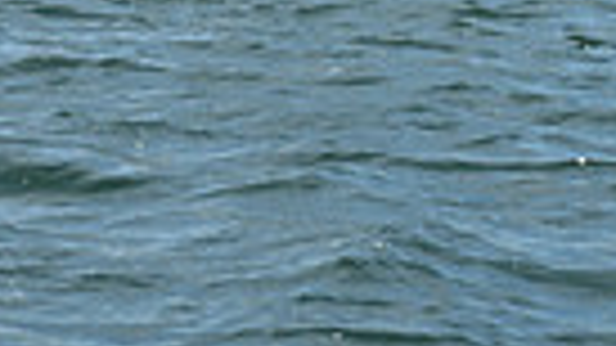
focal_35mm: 365
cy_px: -921
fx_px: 5961
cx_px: 429
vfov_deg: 3.2
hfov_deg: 5.9
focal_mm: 82
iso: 320
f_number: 7.1
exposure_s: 1/1000
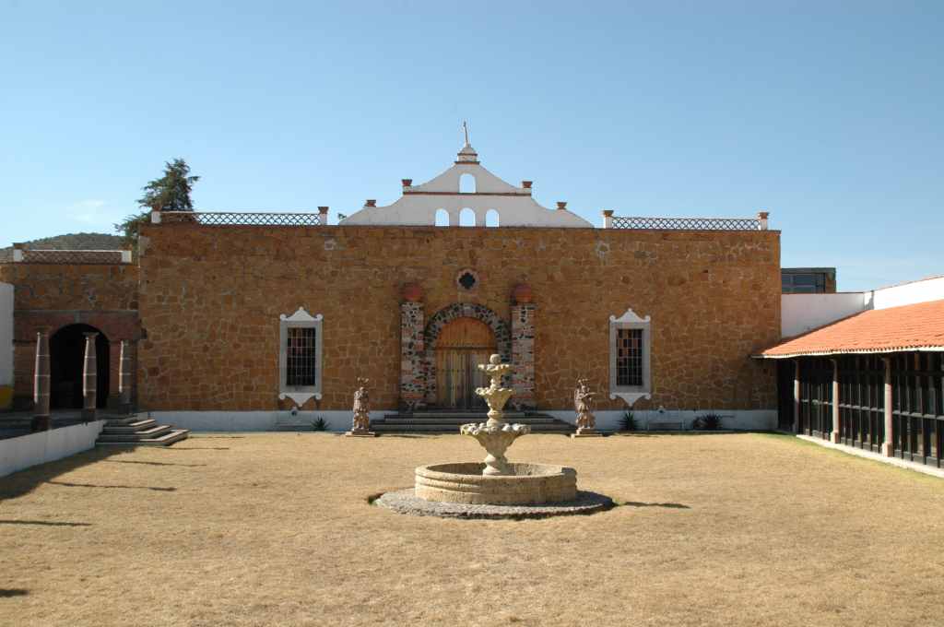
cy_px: 314
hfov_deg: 51.3
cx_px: 472
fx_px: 982
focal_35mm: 38
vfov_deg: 35.4
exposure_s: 1/400
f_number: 10
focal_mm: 25
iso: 400
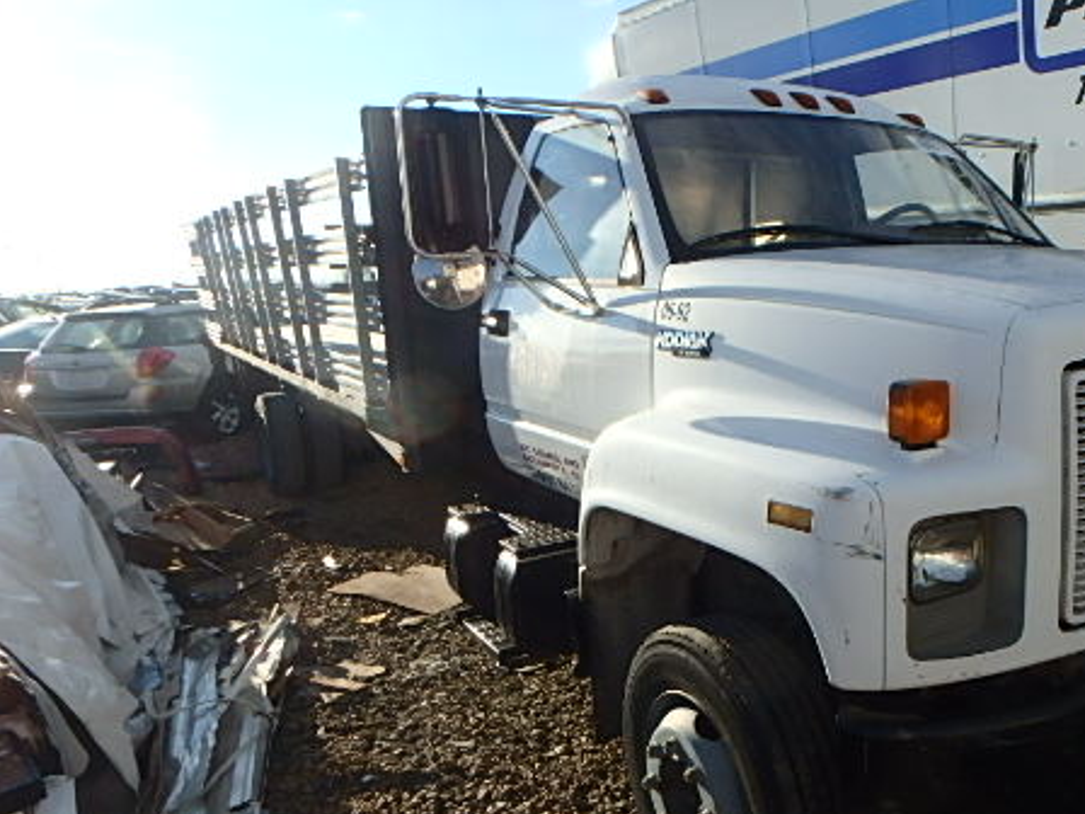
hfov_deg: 57.8
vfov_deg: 46.4
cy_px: 501
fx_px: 940
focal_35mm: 30
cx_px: 773
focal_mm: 3.7
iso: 125
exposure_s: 1/400
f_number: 6
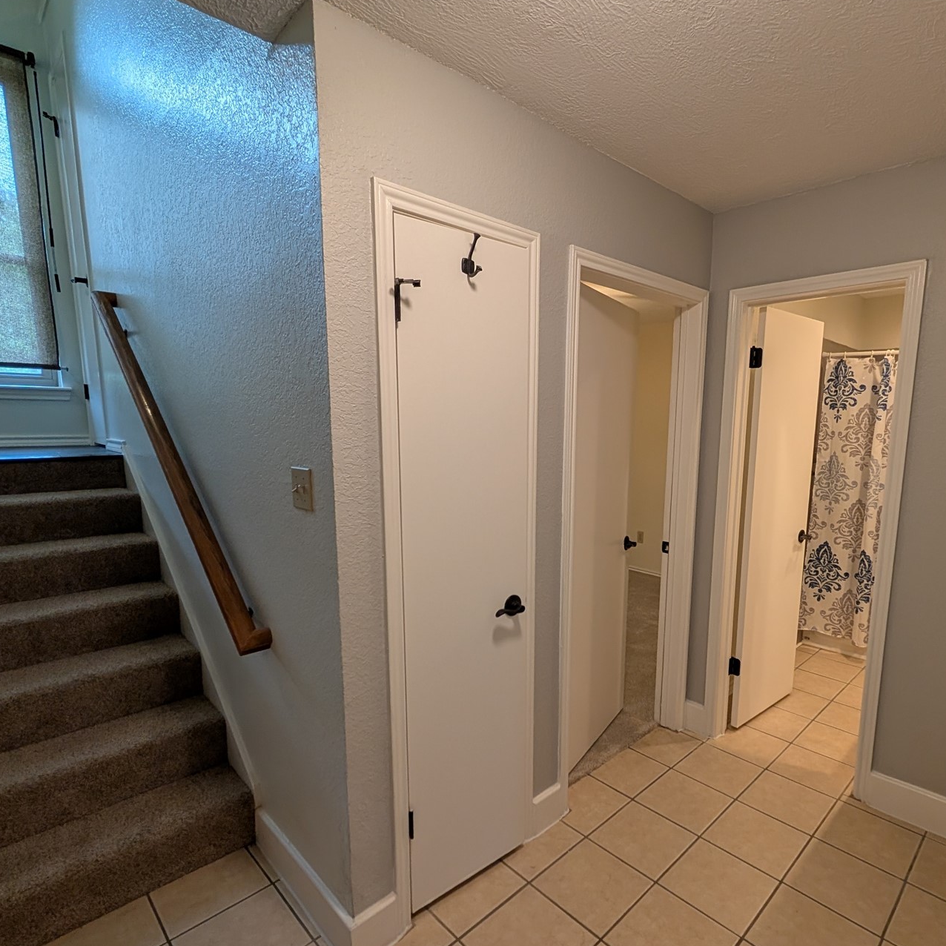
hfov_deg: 83.5
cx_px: 539
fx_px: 526
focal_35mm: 17
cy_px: 512
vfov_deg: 83.8
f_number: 1.7
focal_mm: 2.02
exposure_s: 1/120
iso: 84
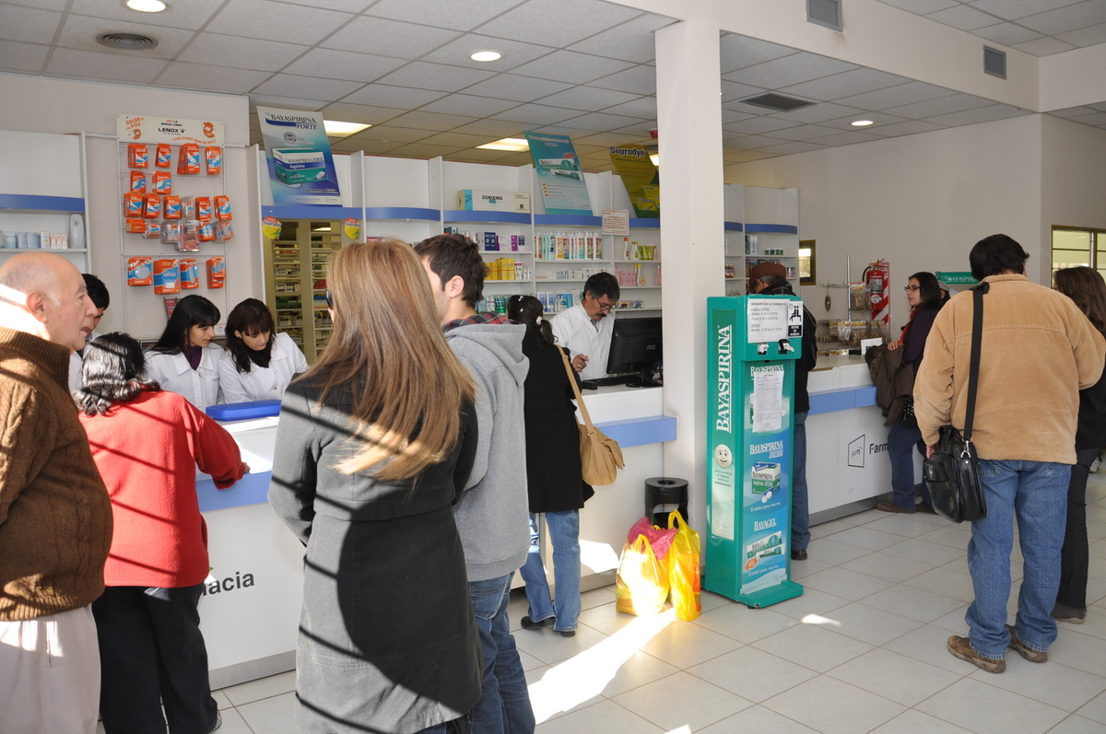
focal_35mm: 27
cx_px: 553
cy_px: 367
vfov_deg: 47.8
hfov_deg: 67.4
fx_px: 828
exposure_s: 1/125
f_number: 5.6
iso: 320
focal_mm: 18
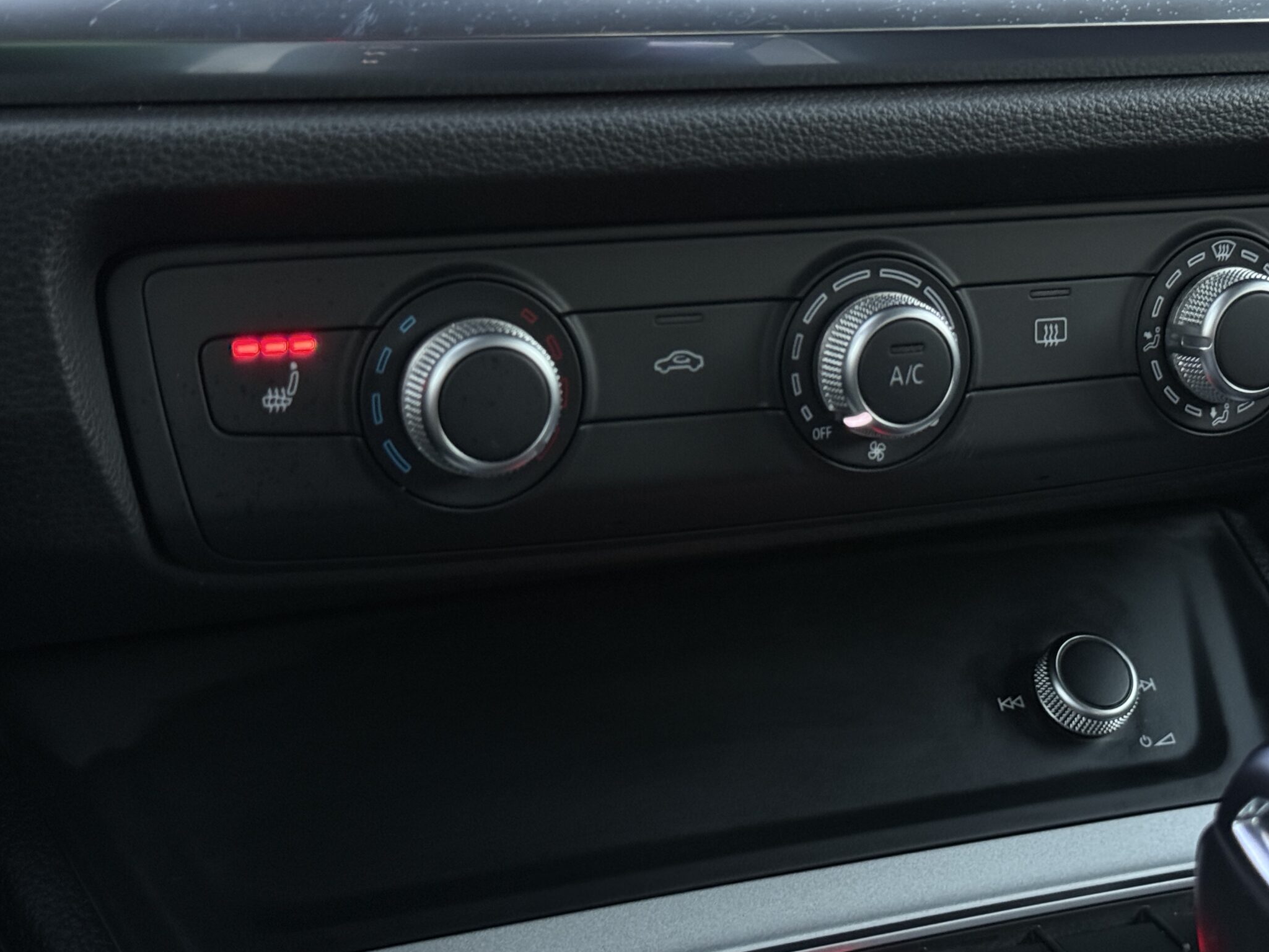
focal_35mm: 60
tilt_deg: -11.1
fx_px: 2200
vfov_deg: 24.4
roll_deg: -1.2
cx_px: 763
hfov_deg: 32.1
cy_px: 404
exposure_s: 1/36
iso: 500
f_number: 1.78
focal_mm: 6.76
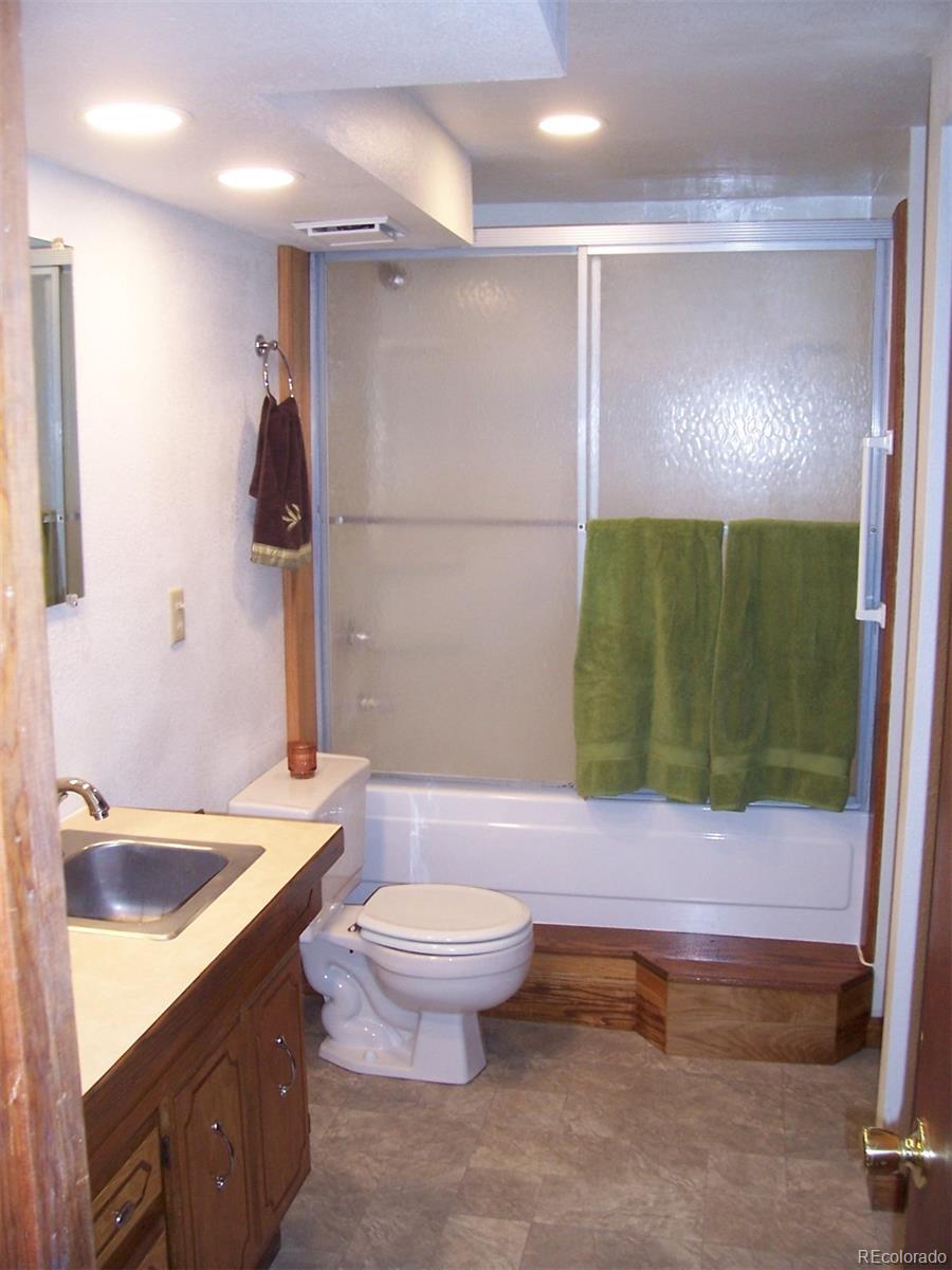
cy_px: 635
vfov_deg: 54.0
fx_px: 1247
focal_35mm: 34
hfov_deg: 41.8
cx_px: 476
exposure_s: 1/90
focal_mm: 5.6
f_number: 2.7
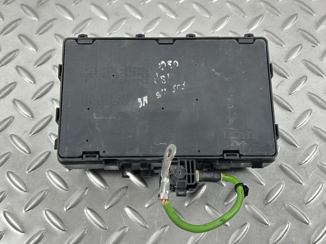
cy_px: 122
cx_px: 163
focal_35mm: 48
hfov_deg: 39.7
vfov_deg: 30.2
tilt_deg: -68.2
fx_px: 452
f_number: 1.78
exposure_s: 1/50
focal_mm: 6.86
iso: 160
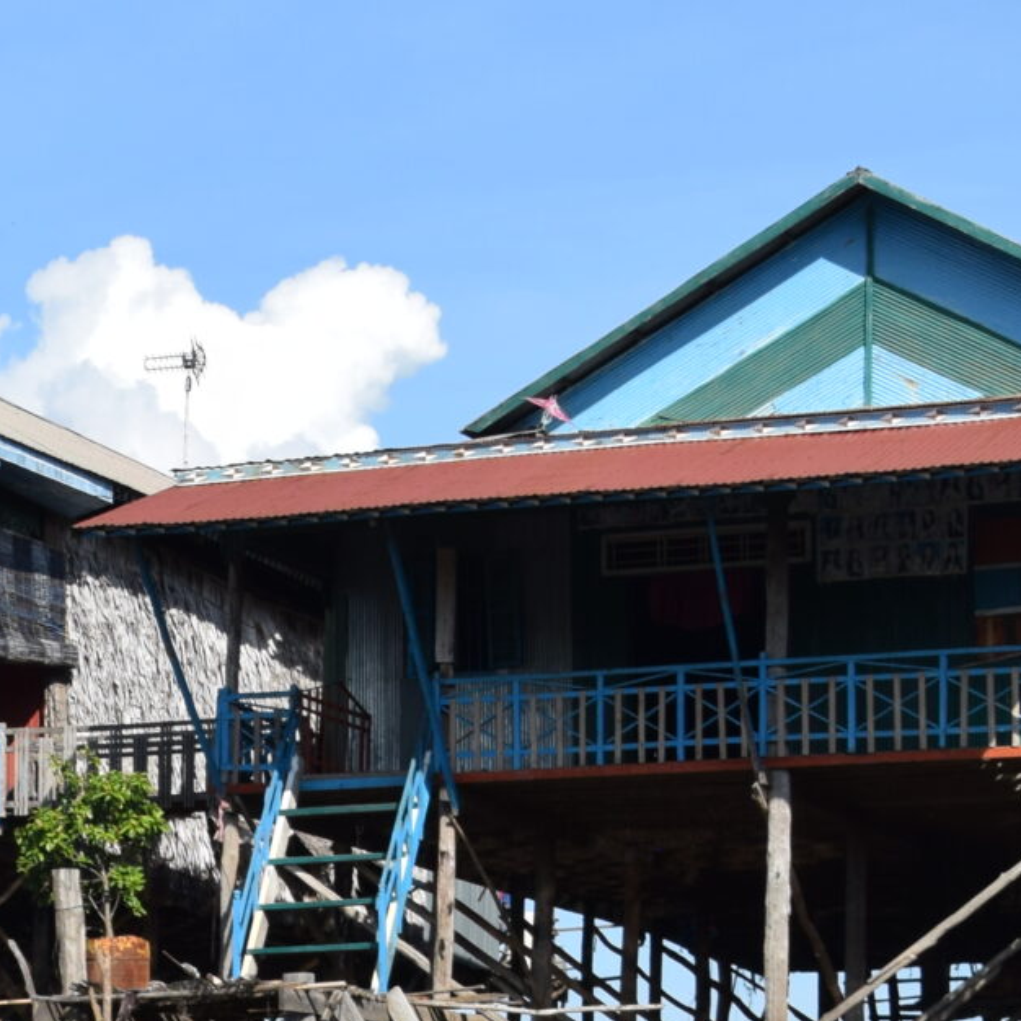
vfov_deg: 12.2
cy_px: 1144
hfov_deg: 11.9
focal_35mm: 141
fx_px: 4696
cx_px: -432
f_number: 10
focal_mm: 27
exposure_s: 1/400
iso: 200
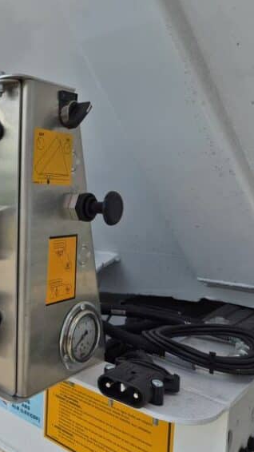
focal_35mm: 34
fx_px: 407
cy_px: 228
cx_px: -20
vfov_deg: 58.0
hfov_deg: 31.1
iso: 25
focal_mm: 5.4
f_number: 1.8
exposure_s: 1/2048
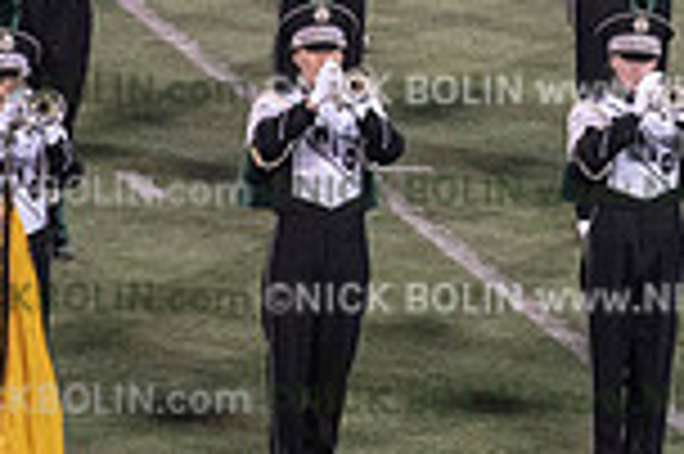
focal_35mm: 764
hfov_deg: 2.7
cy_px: -223
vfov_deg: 1.8
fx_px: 14500
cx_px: 608
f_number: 3.2
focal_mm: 200
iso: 5000
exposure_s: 1/1250
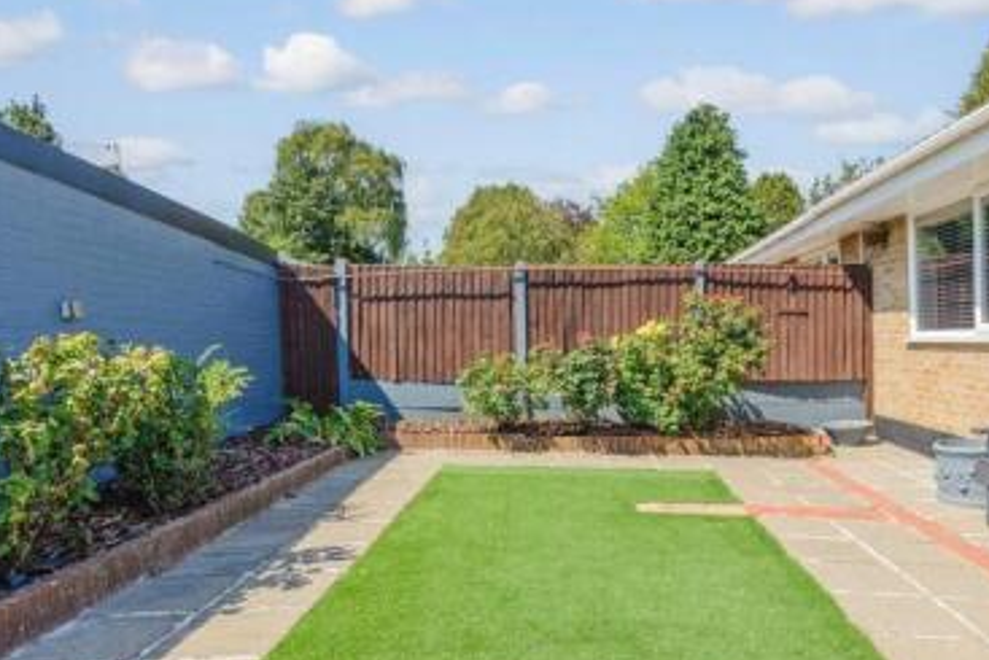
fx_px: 687
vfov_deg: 51.2
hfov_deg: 71.5
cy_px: 292
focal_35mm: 25
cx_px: 505
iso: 100
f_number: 8
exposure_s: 1/250
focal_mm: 14
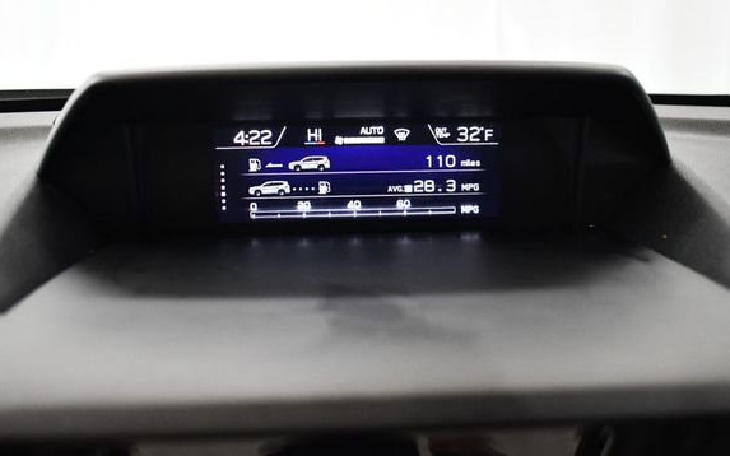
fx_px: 816
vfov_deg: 31.2
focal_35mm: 41
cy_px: 229
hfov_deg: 48.2
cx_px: 381
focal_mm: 18
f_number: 3.5
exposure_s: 1/125
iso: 2800
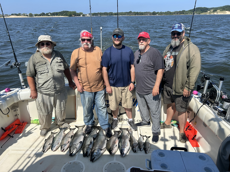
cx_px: 115
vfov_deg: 53.1
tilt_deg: -21.4
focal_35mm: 26
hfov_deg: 67.3
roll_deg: +0.3
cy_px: 86
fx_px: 173
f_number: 1.5
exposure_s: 1/3831
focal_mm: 5.7
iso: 50
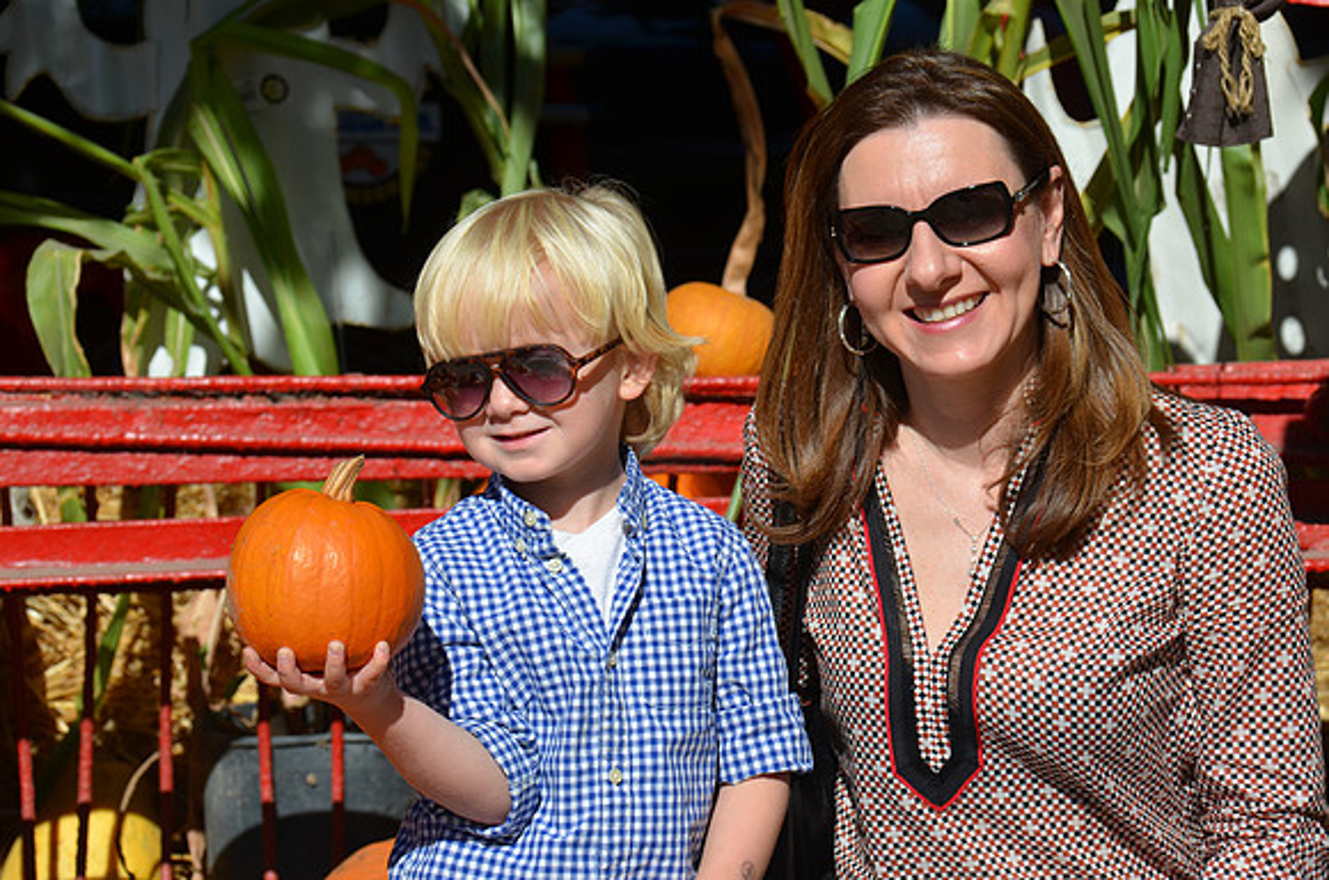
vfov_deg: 8.1
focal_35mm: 168
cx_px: 664
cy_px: 440
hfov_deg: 12.3
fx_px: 6188
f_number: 9
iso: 100
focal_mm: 112
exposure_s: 1/320
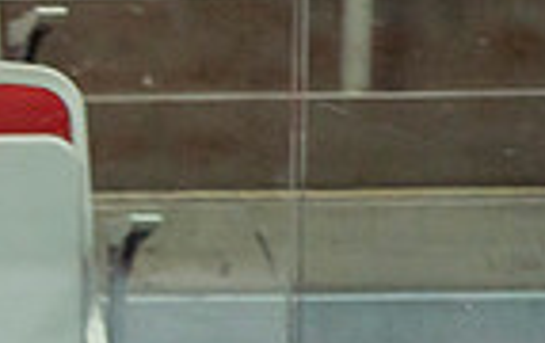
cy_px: 866
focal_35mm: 1364
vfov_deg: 1.0
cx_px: -1030
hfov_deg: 1.5
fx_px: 20299
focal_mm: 200
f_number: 3.2
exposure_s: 1/640
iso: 800
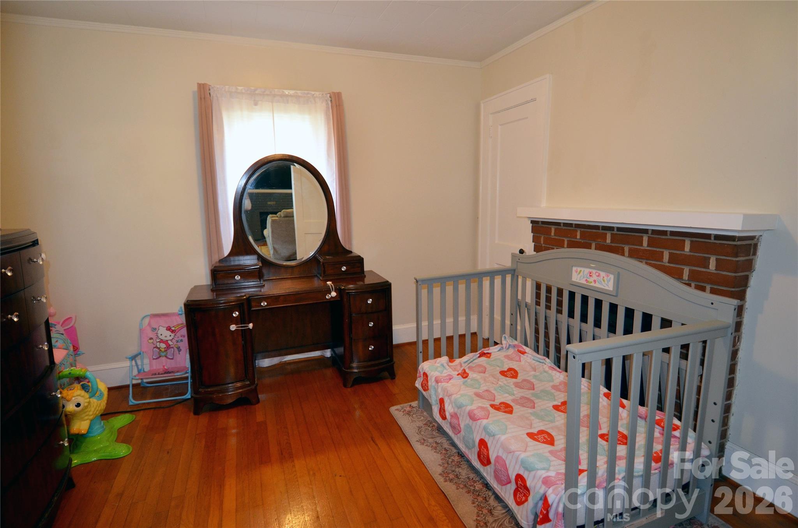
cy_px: 264
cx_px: 399
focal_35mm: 18
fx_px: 398
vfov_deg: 67.1
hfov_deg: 90.1
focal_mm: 12
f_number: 4
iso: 800
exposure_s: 1/60
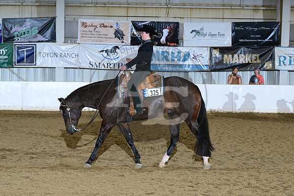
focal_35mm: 155
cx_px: 147
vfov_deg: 8.9
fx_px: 1266
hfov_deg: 13.2
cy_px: 98
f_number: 8
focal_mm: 155
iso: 5000
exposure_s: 1/200
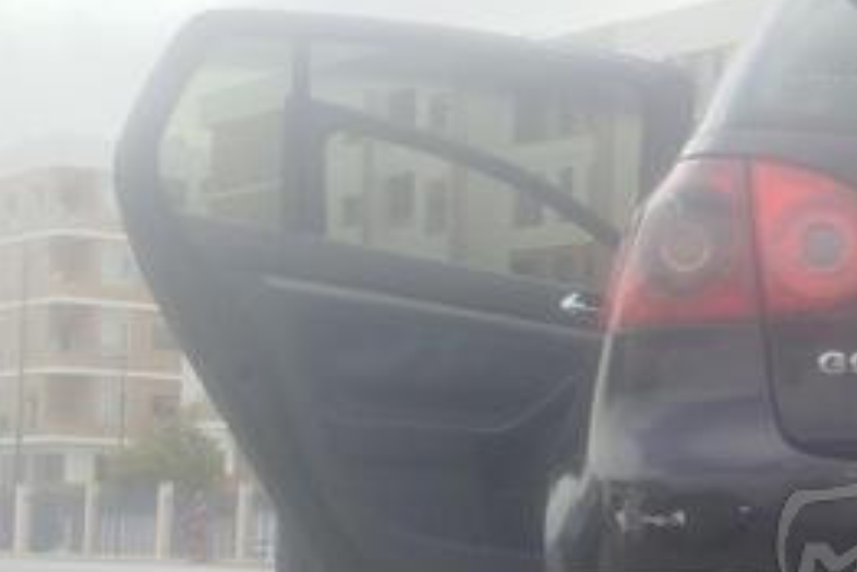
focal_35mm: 93
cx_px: 1063
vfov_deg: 14.6
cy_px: 521
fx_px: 2215
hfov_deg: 20.3
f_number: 1.7
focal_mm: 5.31
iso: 50
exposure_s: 1/1095
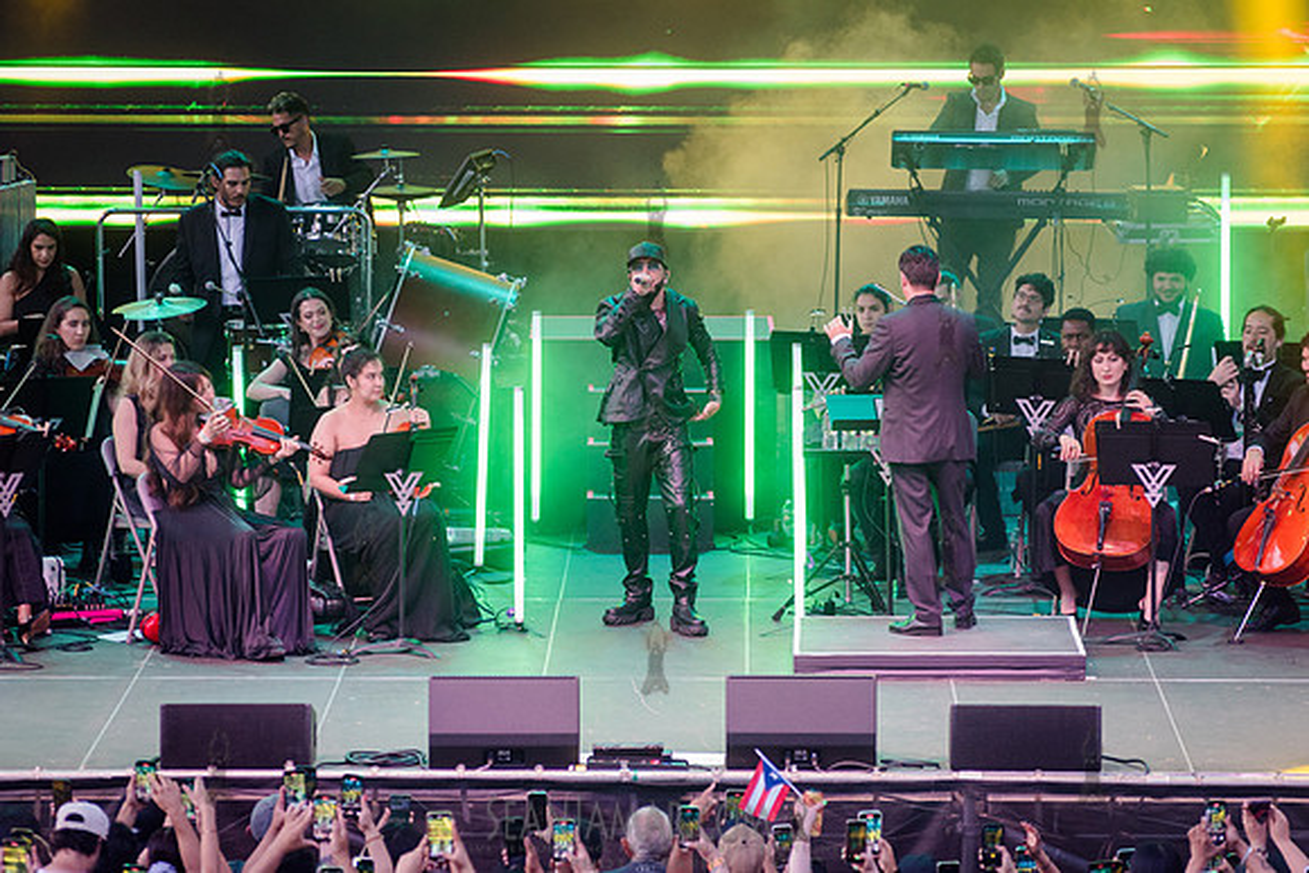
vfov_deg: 6.8
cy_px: 436
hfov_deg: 10.1
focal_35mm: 203
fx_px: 7400
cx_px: 654
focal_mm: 200
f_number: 4
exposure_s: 1/400
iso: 2500
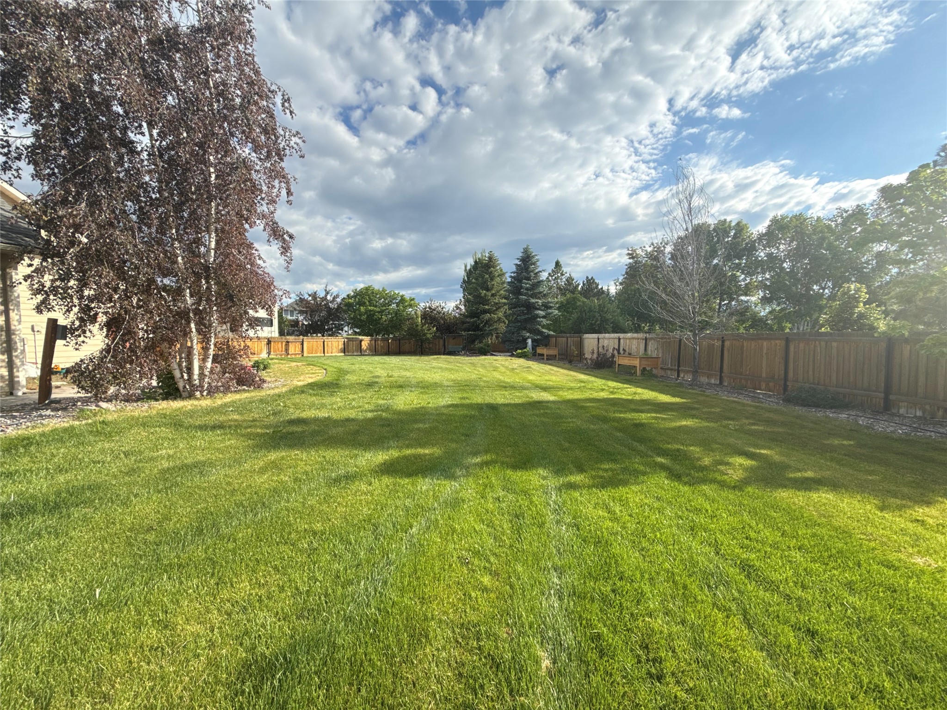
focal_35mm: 14
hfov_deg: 102.1
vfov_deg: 85.7
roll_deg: -0.7
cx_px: 474
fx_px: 383
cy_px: 355
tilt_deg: -3.1
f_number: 2.2
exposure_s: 1/1656
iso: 64
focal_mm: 2.22
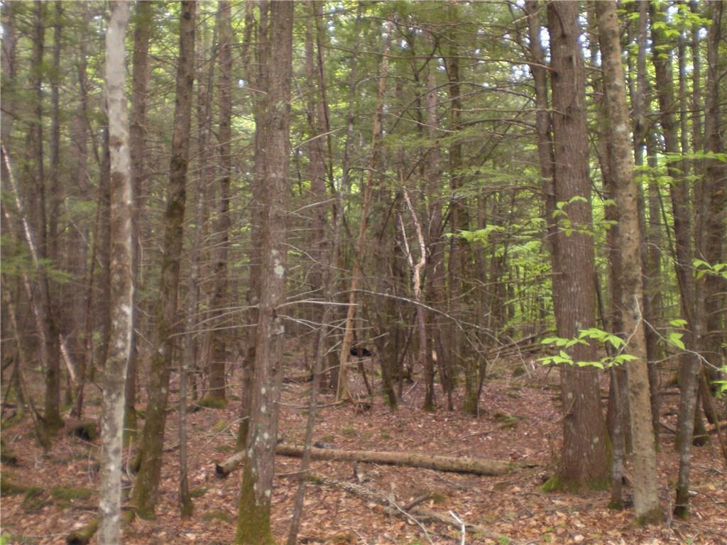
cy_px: 272
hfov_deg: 49.0
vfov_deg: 37.7
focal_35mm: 38
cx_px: 364
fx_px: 798
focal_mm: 6.3
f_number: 3.1
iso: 200
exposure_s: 1/60
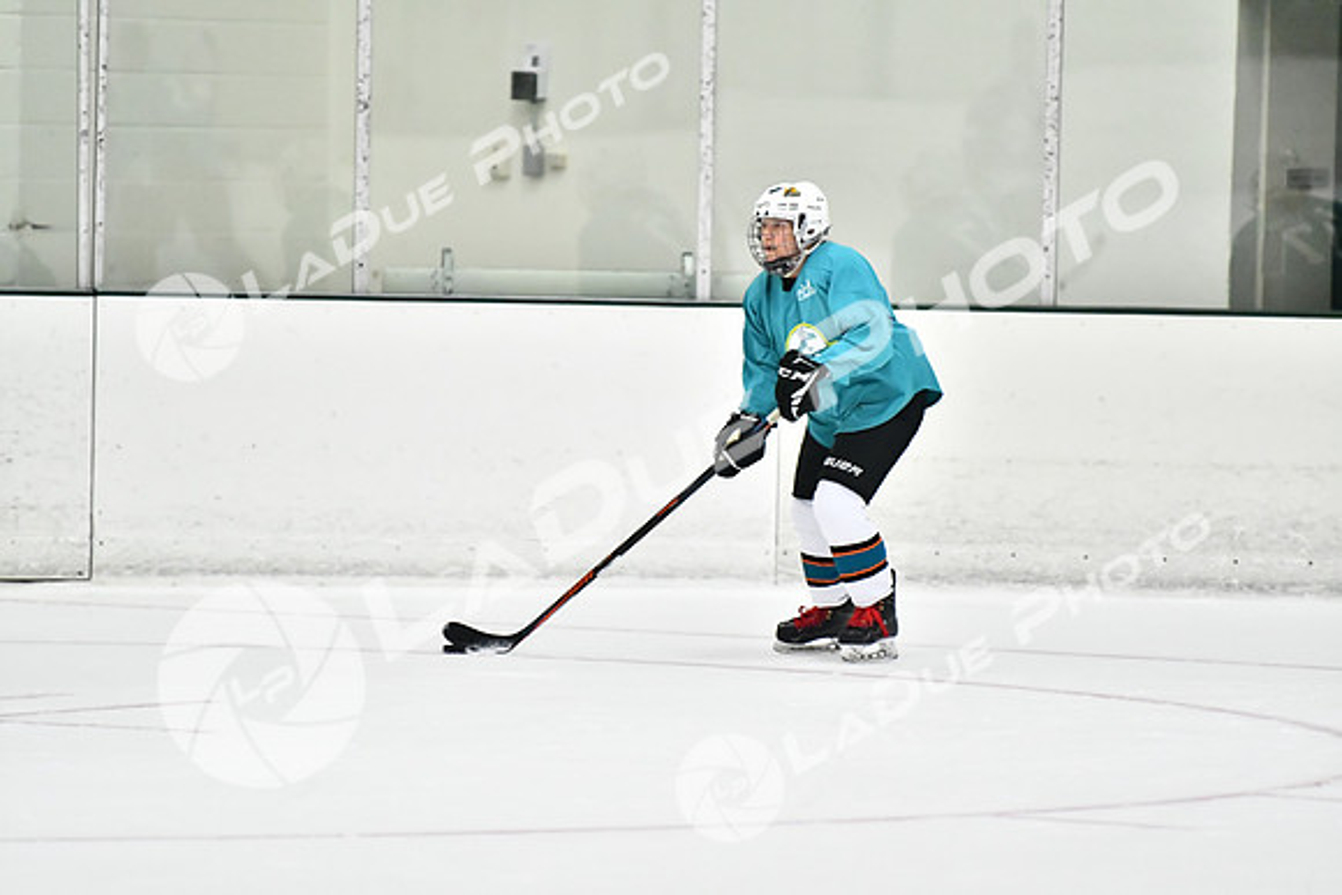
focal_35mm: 300
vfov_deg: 4.6
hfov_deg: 6.9
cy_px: 448
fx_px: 11185
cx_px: 671
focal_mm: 200
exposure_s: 1/1250
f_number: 2.8
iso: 6400
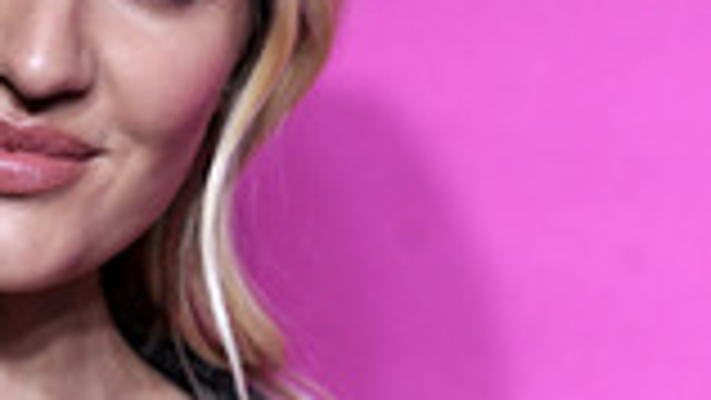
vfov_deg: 4.4
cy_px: 256
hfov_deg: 7.8
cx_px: -108
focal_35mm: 275
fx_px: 5186
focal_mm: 92
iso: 1600
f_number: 4.5
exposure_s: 1/400
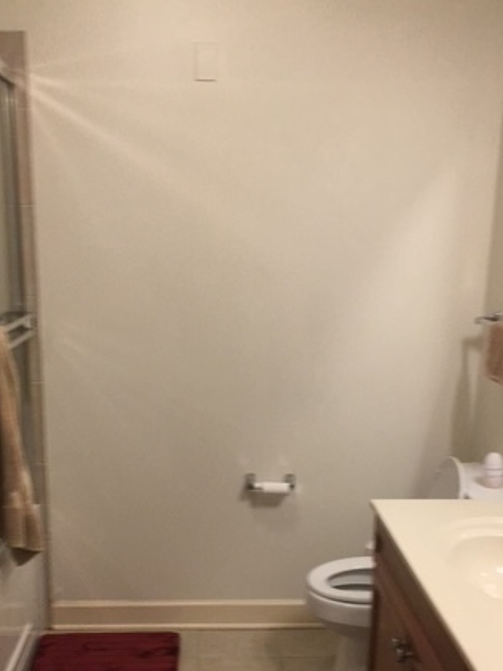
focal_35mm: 44
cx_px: 256
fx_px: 853
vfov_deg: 42.3
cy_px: 458
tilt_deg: -12.4
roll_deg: +0.4
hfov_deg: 32.8
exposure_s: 1/30
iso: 40
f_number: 2.2
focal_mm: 4.15
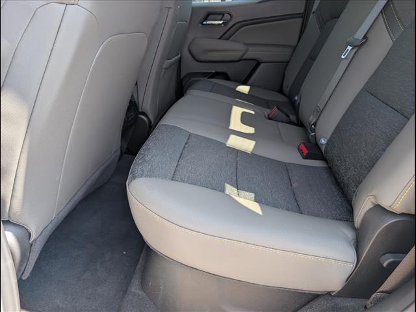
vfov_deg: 56.8
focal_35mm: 24
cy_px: 156
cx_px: 208
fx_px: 288
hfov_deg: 71.6
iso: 492
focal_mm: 6.9
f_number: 1.68
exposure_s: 1/1111
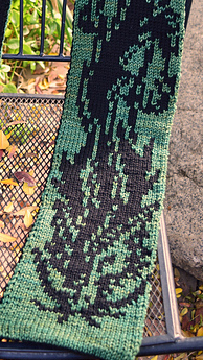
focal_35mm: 73
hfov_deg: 16.4
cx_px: 27
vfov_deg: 28.5
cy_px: 80
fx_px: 698
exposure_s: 1/50
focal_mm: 25
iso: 250
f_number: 4
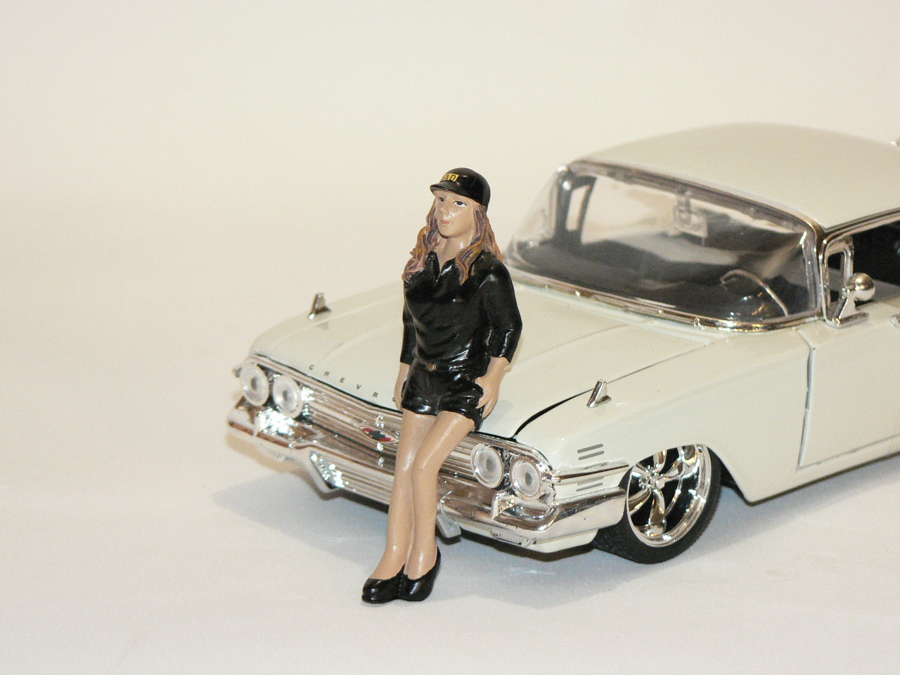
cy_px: 338
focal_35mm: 130
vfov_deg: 11.4
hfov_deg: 15.2
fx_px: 3380
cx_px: 450
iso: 400
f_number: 3.2
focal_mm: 21.6
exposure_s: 1/25
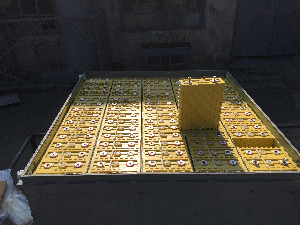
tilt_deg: -27.2
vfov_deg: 48.2
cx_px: 150
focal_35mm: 29
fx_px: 251
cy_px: 112
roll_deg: +0.5
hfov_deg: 61.7
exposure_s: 1/2825
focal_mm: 4.15
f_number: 2.2
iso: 32
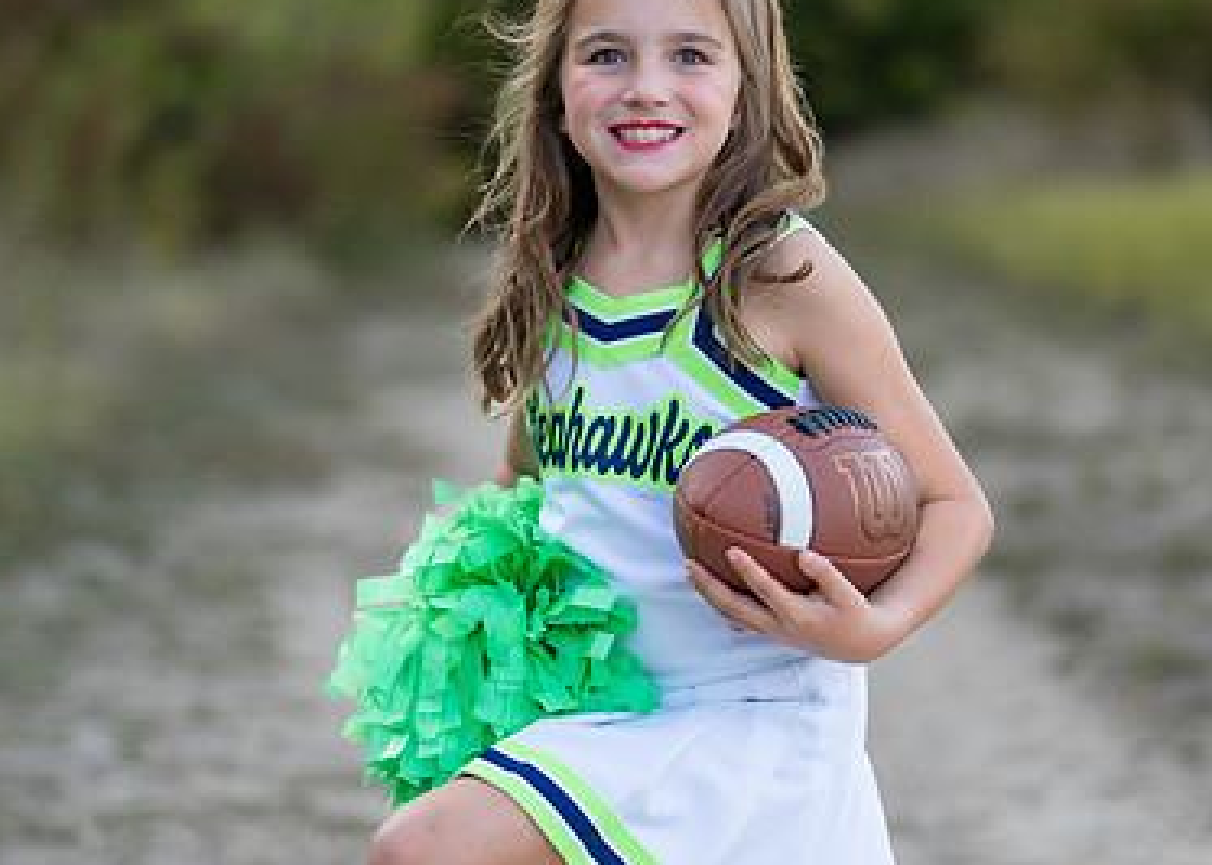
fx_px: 3234
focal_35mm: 94
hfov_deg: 21.2
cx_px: 686
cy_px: 383
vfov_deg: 15.2
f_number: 1.2
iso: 100
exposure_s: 1/1000
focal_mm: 50
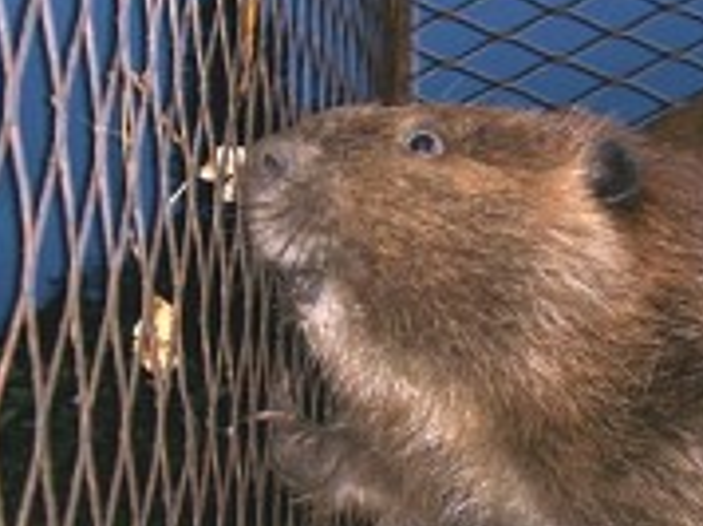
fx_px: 1481
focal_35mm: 73
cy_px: 249
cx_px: 502
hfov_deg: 26.5
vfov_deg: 20.1
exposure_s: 1/64
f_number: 2.7
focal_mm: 6
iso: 80
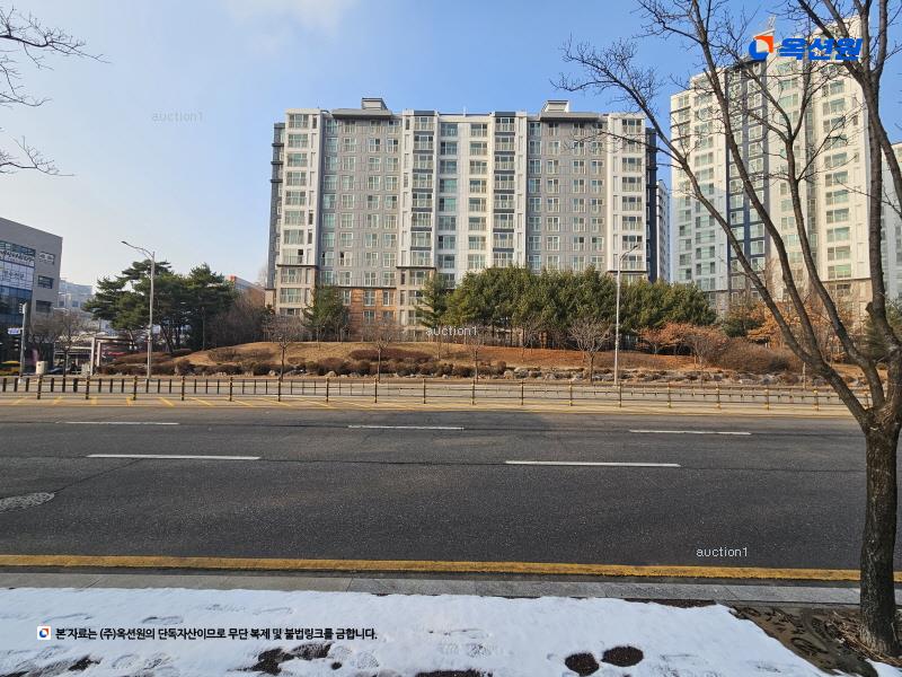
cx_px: 451
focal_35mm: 13
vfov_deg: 89.9
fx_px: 339
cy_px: 338
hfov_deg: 106.2
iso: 50
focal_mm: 2.2
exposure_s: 1/1457
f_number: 2.2
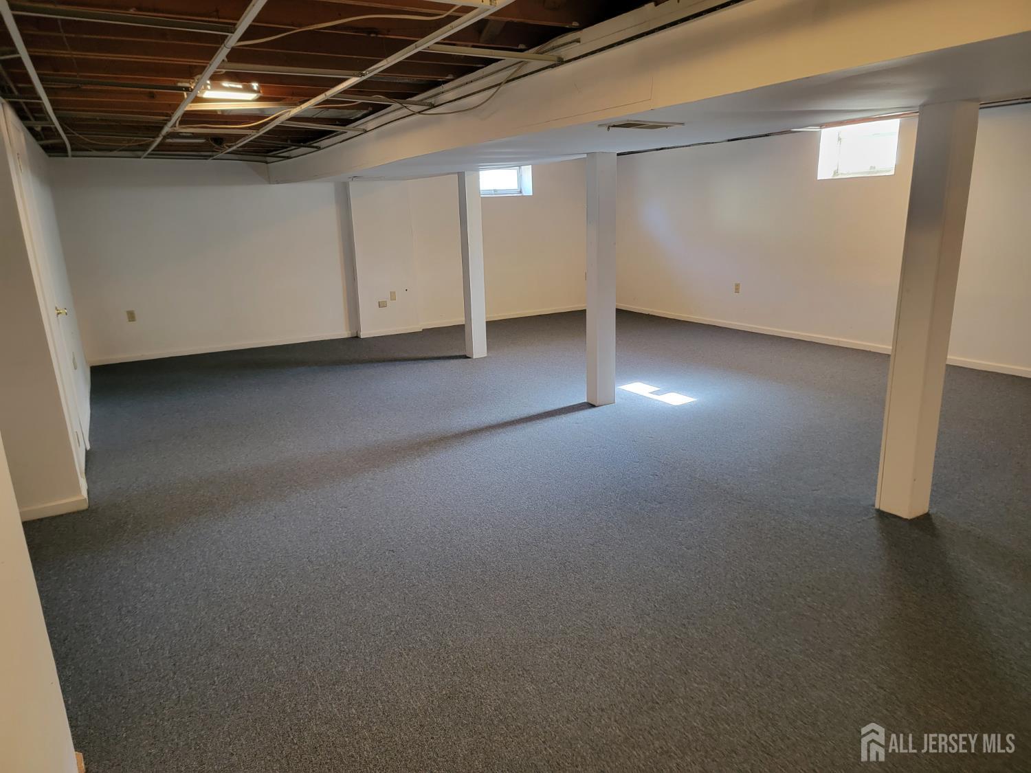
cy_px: 386
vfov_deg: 56.8
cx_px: 516
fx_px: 715
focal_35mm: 24
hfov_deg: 71.6
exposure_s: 1/40
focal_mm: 6.7
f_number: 1.8
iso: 400
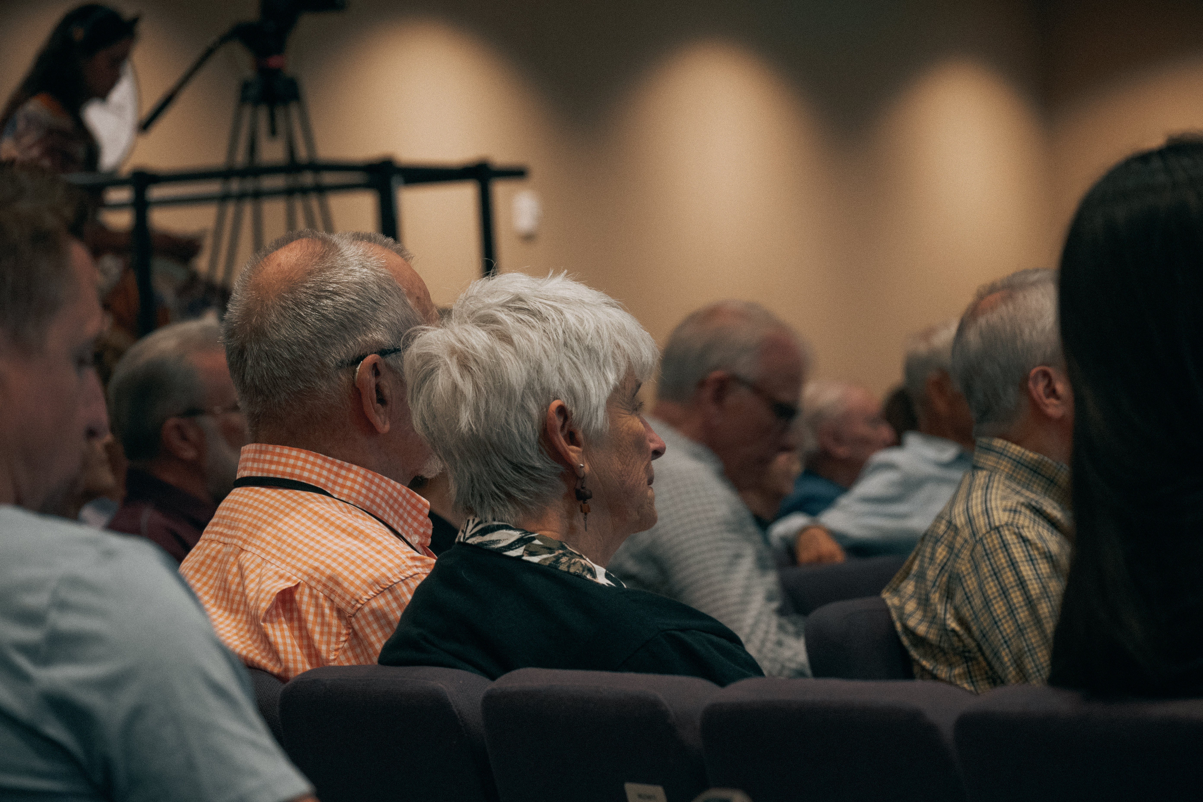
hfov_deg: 10.2
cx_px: 602
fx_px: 6766
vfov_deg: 6.8
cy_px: 401
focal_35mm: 202
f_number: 6.3
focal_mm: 135
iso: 640
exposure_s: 1/15
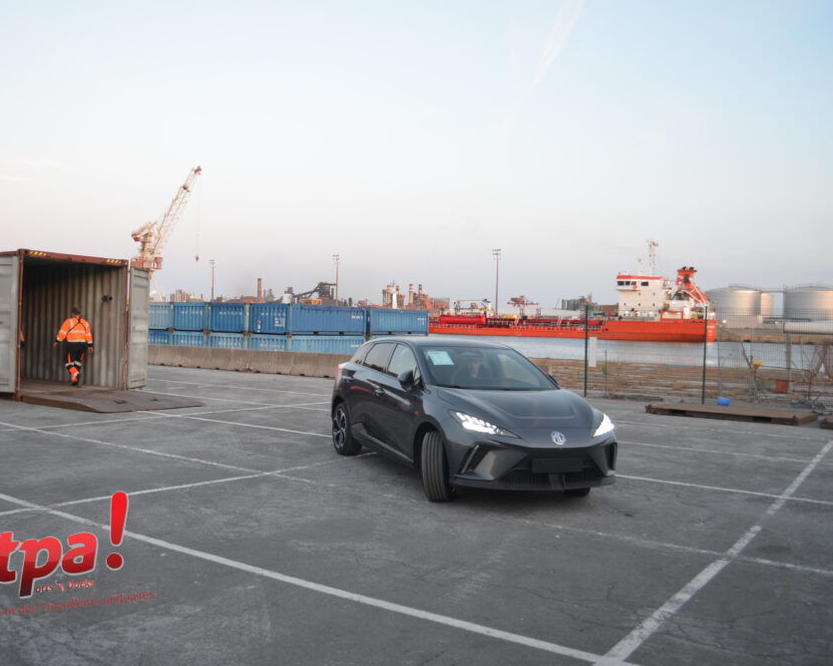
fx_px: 764
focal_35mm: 31
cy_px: 336
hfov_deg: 57.0
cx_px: 371
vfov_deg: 47.1
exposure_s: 1/60
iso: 400
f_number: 4
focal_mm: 18
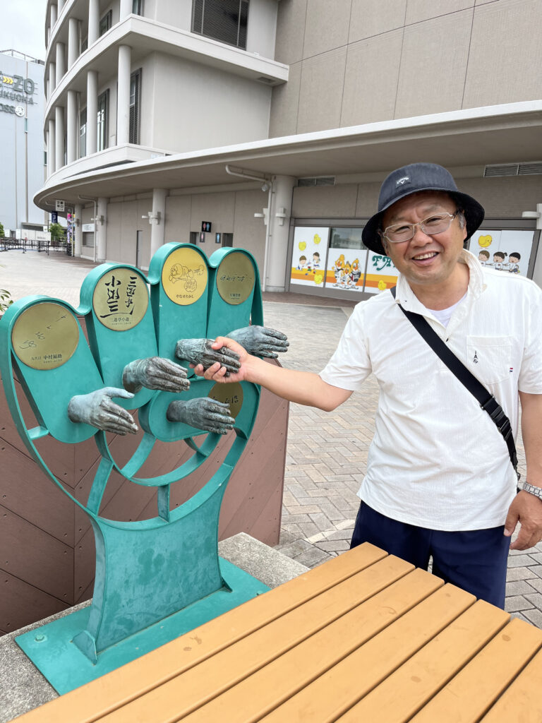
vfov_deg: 67.3
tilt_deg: -12.1
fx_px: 543
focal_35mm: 26
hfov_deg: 53.1
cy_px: 362
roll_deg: -4.5
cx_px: 271
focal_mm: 5.1
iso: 50
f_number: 1.6
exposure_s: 1/1890
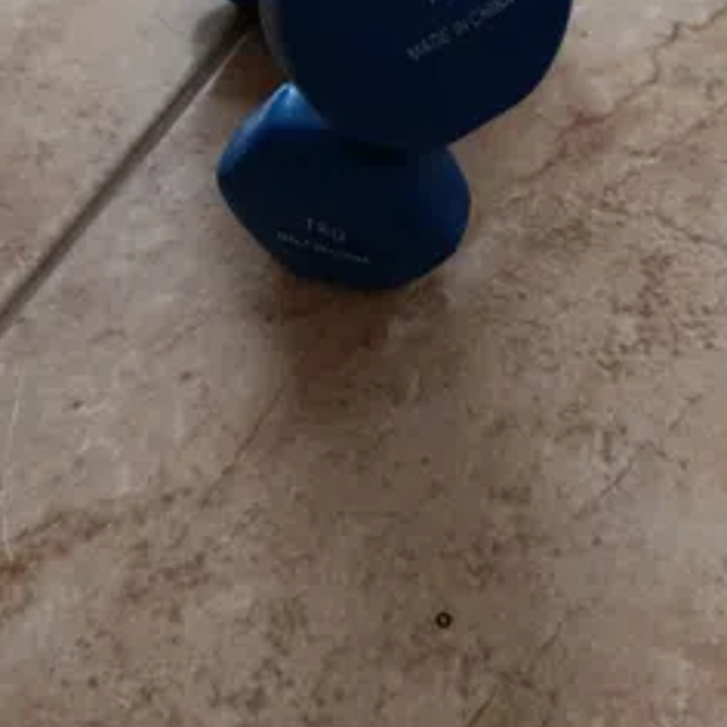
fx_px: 855
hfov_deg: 45.9
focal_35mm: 36
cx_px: 413
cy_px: 203
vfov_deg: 44.8
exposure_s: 1/33.3
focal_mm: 5.24
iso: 1221
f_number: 1.7
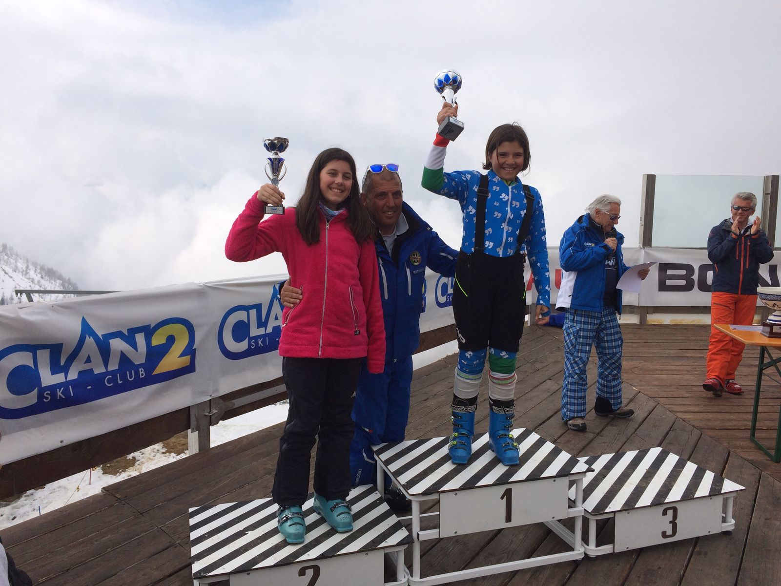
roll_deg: -1.1
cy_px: 293
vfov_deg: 48.2
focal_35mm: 29
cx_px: 390
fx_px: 654
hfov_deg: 61.7
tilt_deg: -3.8
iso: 32
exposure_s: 1/3731
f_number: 2.2
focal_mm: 4.15
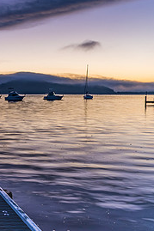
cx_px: -86
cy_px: 103
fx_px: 334
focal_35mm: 52
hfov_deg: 21.3
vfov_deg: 38.2
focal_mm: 16
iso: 100
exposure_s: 1/1.67
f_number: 8
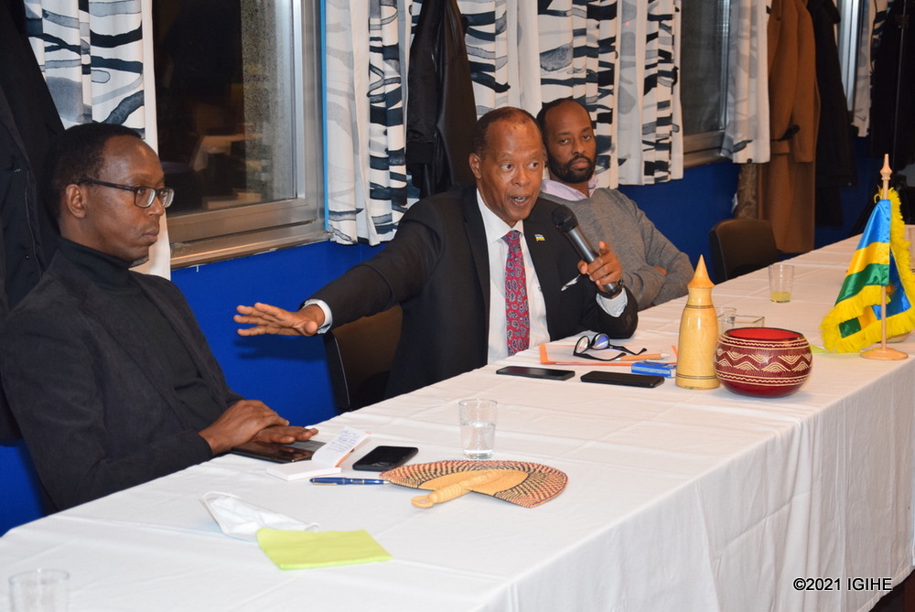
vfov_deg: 18.2
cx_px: 458
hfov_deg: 27.0
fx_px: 1908
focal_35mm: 75
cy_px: 306
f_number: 5.6
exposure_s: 1/125
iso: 800
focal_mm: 50
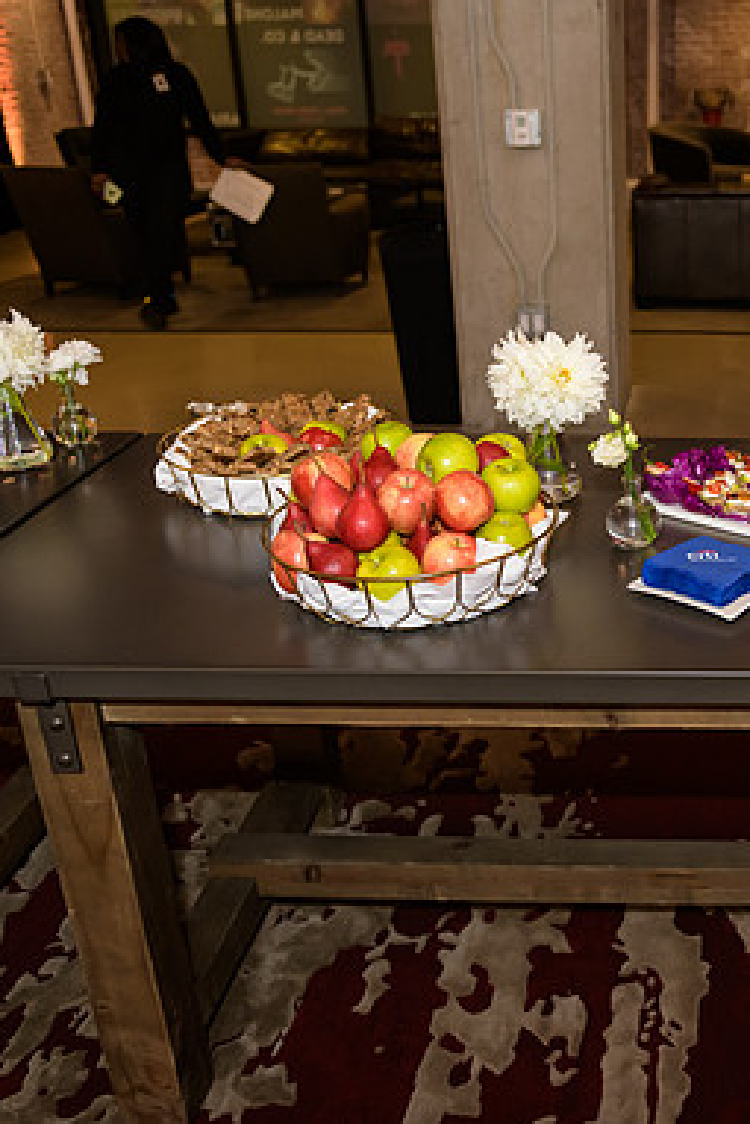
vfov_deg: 47.4
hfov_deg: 30.8
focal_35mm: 41
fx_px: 1280
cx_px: 709
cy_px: 558
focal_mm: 27
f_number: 3.2
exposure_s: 1/125
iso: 1250
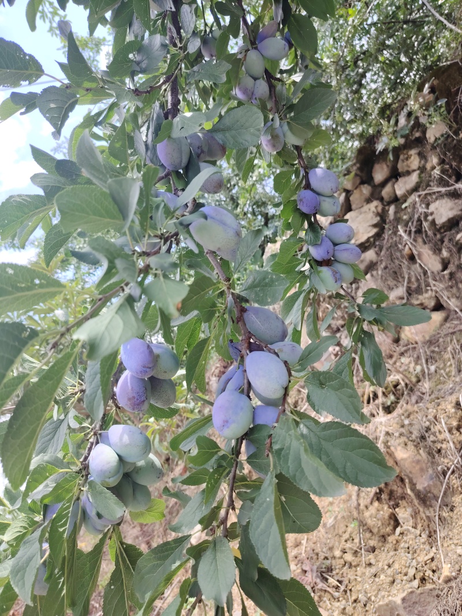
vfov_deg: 71.6
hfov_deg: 56.8
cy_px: 308
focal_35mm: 24
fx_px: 427
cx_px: 231
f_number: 1.75
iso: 100
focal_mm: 5.25
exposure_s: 1/340
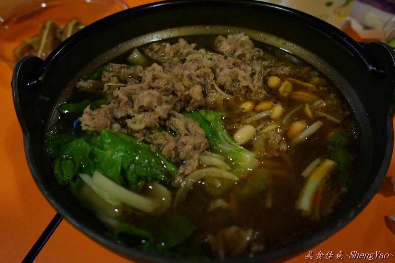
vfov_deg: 39.9
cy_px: 132
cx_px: 198
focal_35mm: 33
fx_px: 362
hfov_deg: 57.3
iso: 3200
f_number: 4
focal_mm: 22
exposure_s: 1/80
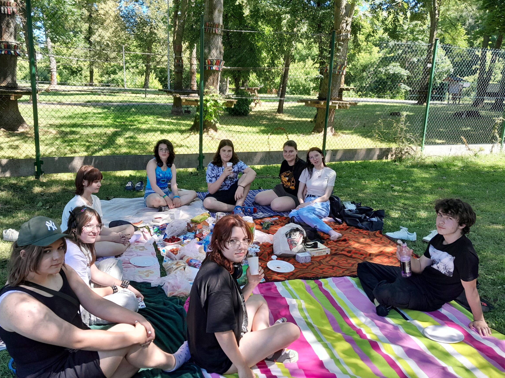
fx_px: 438
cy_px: 186
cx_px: 233
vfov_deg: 46.8
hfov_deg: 59.9
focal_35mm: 30
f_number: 1.8
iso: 40
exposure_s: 1/100
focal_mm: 4
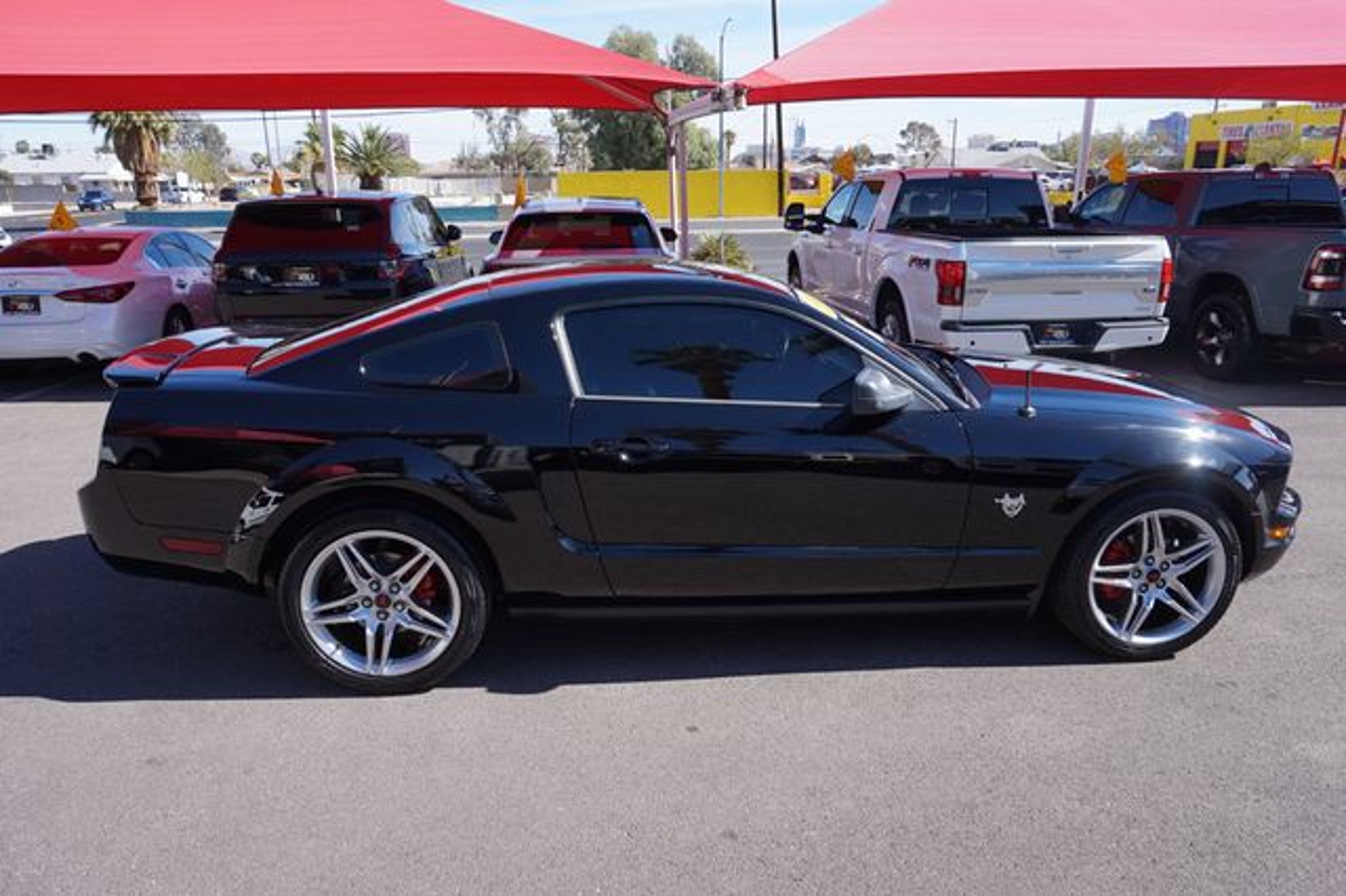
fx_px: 897
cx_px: 673
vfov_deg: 53.1
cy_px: 448
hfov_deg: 73.8
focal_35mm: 24
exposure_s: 1/200
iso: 100
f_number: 6.3
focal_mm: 16
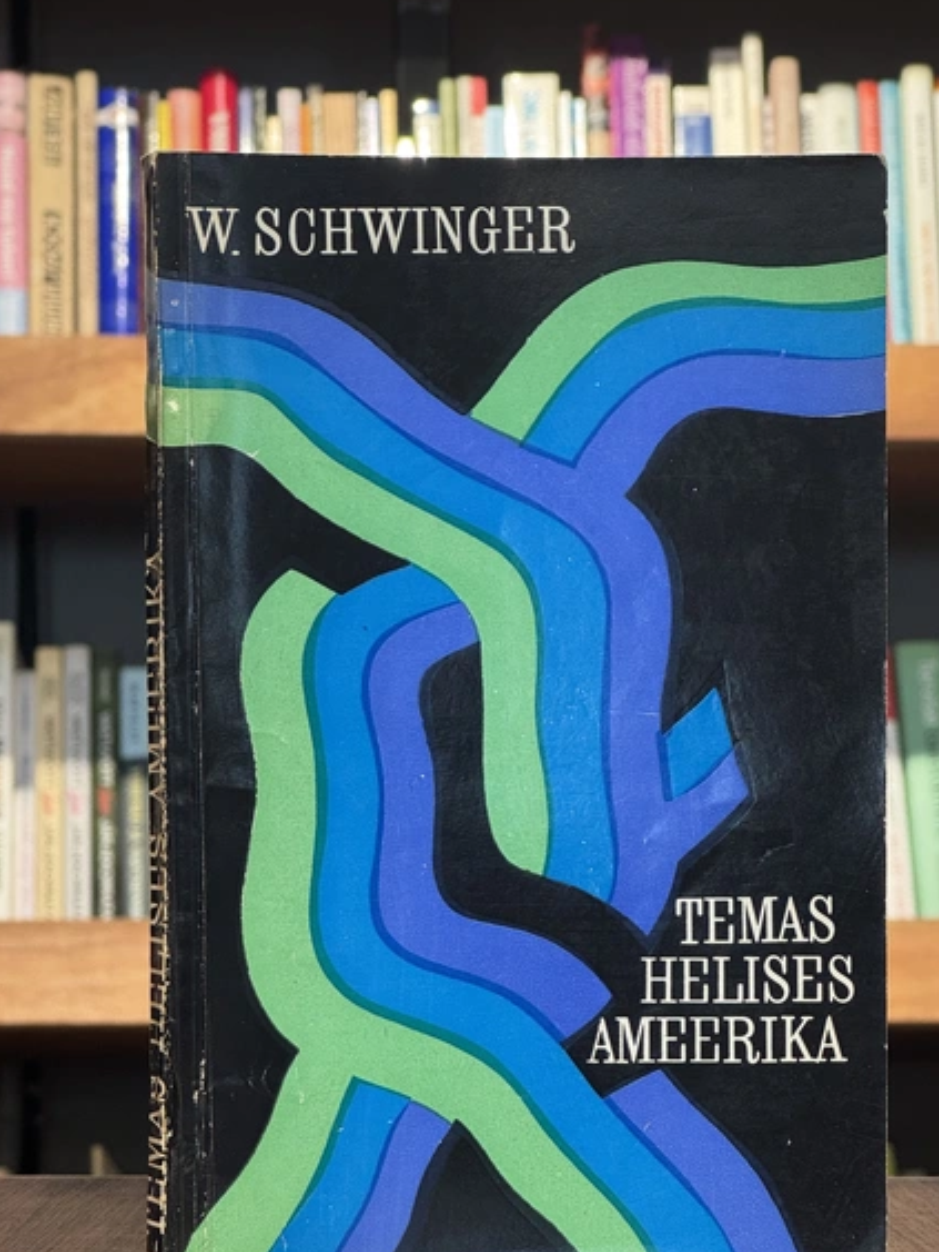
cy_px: 740
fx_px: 3364
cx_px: 521
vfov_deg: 21.1
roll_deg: -0.8
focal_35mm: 93
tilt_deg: +0.8
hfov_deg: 15.9
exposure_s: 1/68
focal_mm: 9
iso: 250
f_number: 2.8
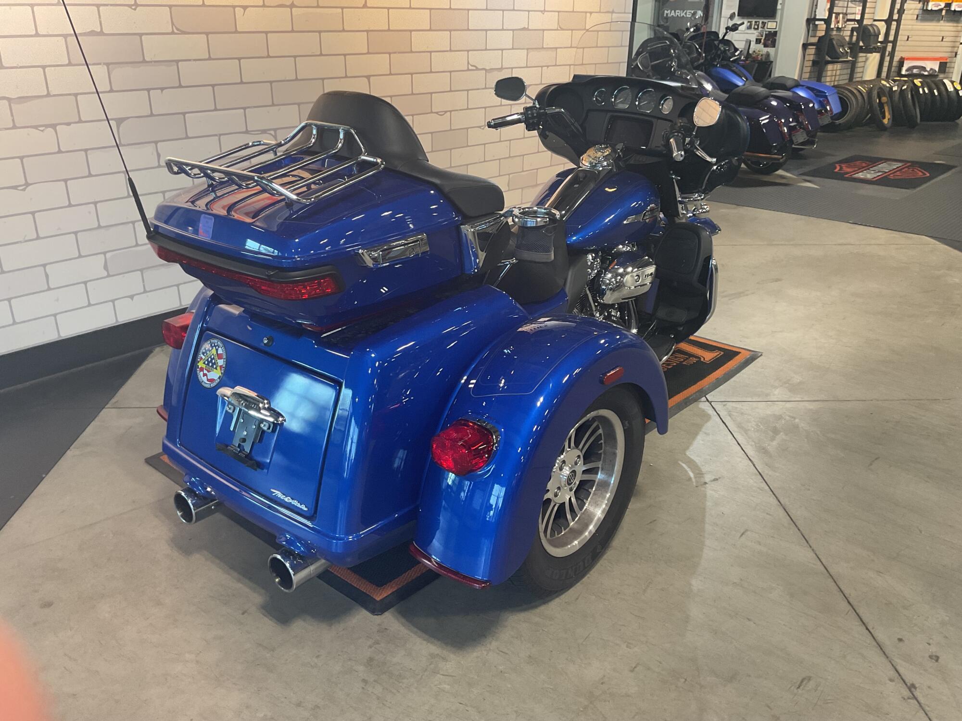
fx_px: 806
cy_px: 360
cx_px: 481
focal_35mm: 29
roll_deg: +0.5
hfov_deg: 61.7
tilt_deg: -24.5
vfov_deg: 48.2
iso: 100
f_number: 1.8
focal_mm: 3
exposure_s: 1/60
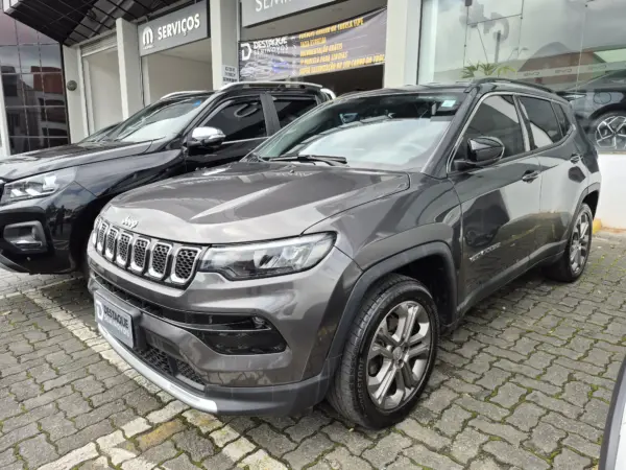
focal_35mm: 23
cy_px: 235
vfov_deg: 58.9
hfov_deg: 73.9
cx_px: 313
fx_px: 416
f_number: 1.8
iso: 25
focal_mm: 5.4
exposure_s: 1/602
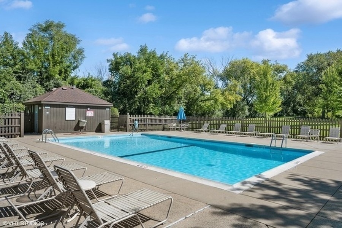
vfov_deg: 55.1
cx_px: 171
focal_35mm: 23
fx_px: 218
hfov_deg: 76.1
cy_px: 114
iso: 200
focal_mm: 23
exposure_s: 1/350
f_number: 9.5
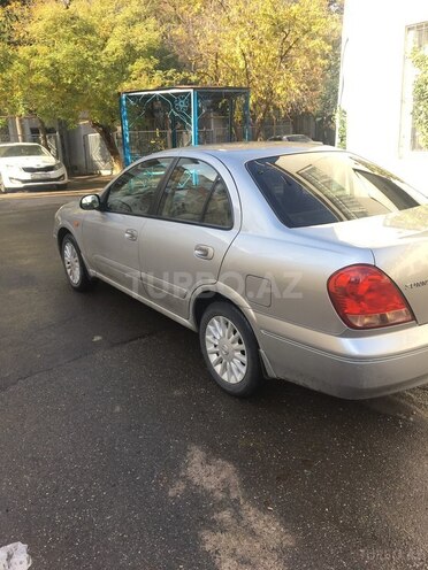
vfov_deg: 61.7
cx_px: 214
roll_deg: +2.6
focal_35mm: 29
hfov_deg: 48.2
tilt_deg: -16.2
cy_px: 285
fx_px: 478
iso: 25
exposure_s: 1/305
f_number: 2.2
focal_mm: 4.15
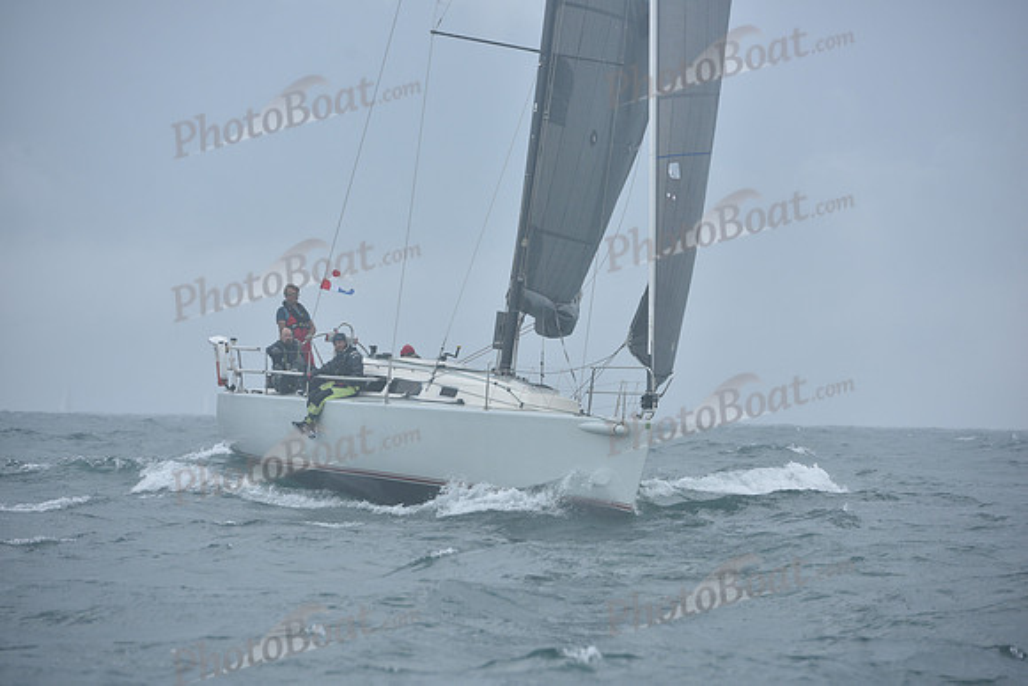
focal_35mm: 200
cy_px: 343
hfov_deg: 10.3
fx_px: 5712
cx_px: 514
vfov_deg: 6.9
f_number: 6.3
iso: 320
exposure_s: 1/800
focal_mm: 200
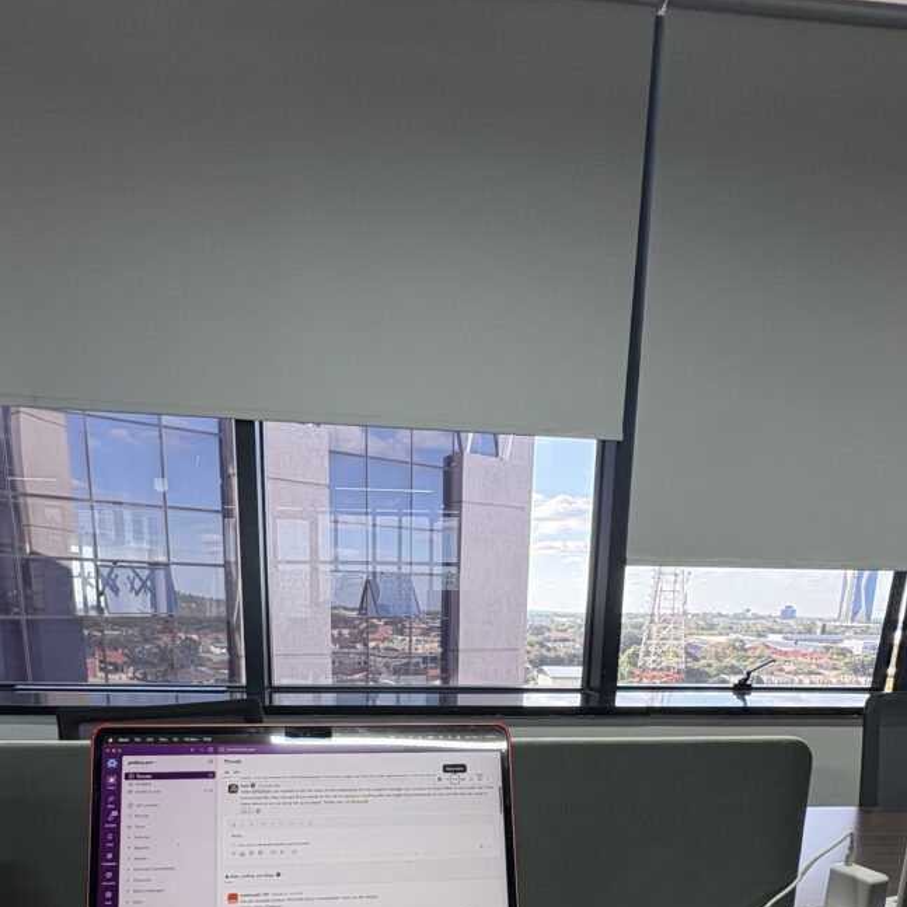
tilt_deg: -12.3
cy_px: 777
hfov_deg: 62.9
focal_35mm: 25
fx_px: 741
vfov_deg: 56.3
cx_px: 429
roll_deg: -1.1
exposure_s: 1/166
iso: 64
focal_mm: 2.22
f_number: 2.2
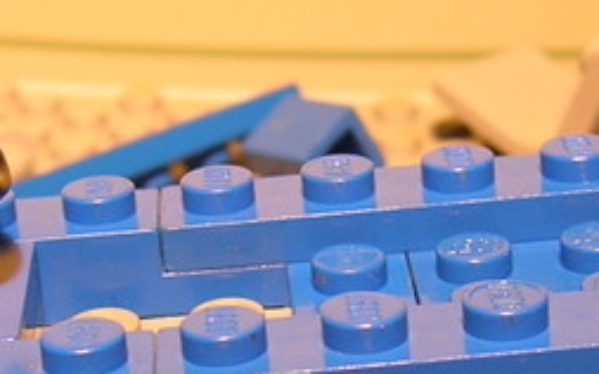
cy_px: 430
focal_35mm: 128
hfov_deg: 16.3
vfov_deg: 10.1
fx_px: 2089
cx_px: 353
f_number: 2.9
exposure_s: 1/8.6
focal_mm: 5.7
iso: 50
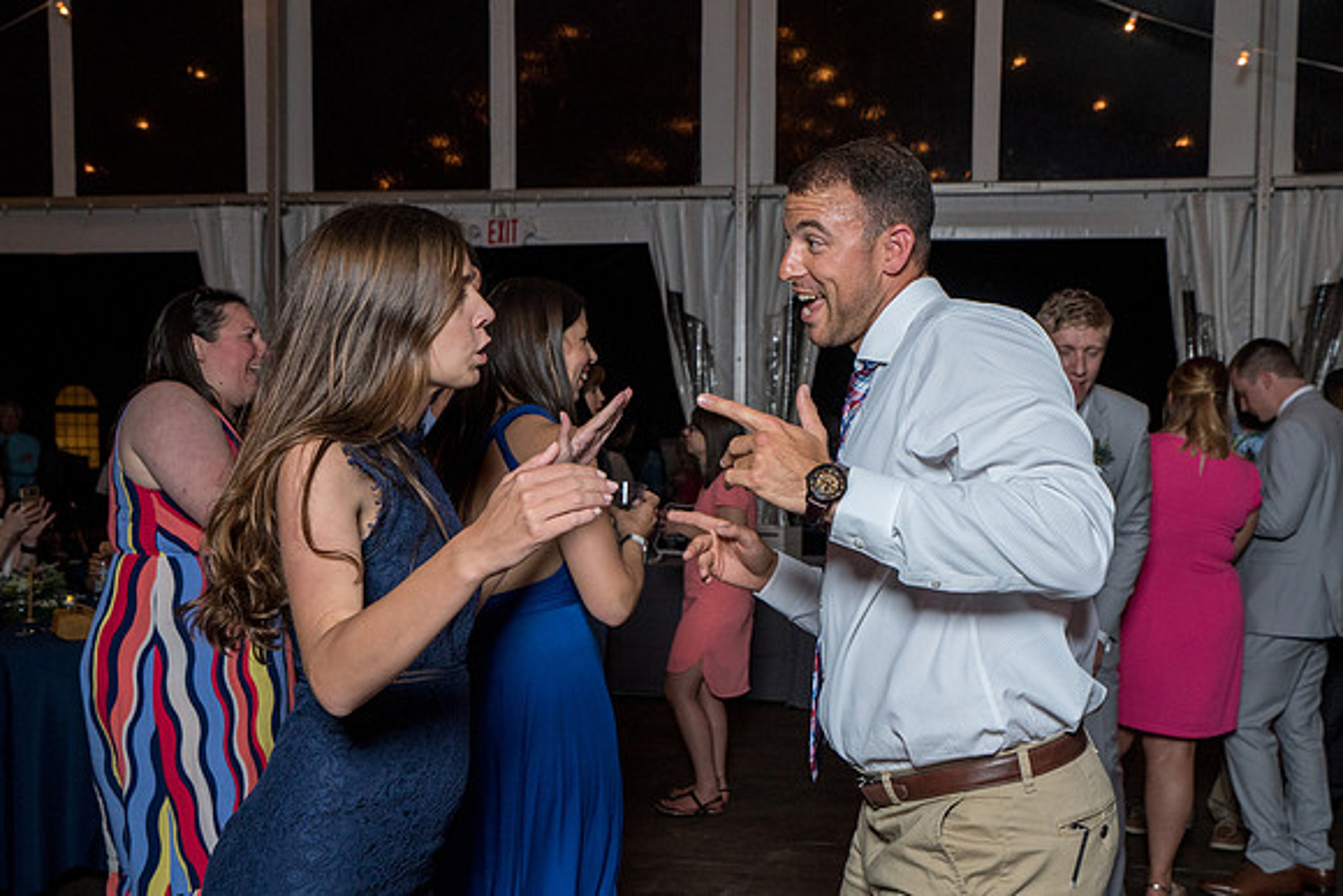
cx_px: 752
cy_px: 484
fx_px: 1414
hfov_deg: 50.7
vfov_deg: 35.1
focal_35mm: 38
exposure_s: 1/200
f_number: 5.6
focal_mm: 33
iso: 2000
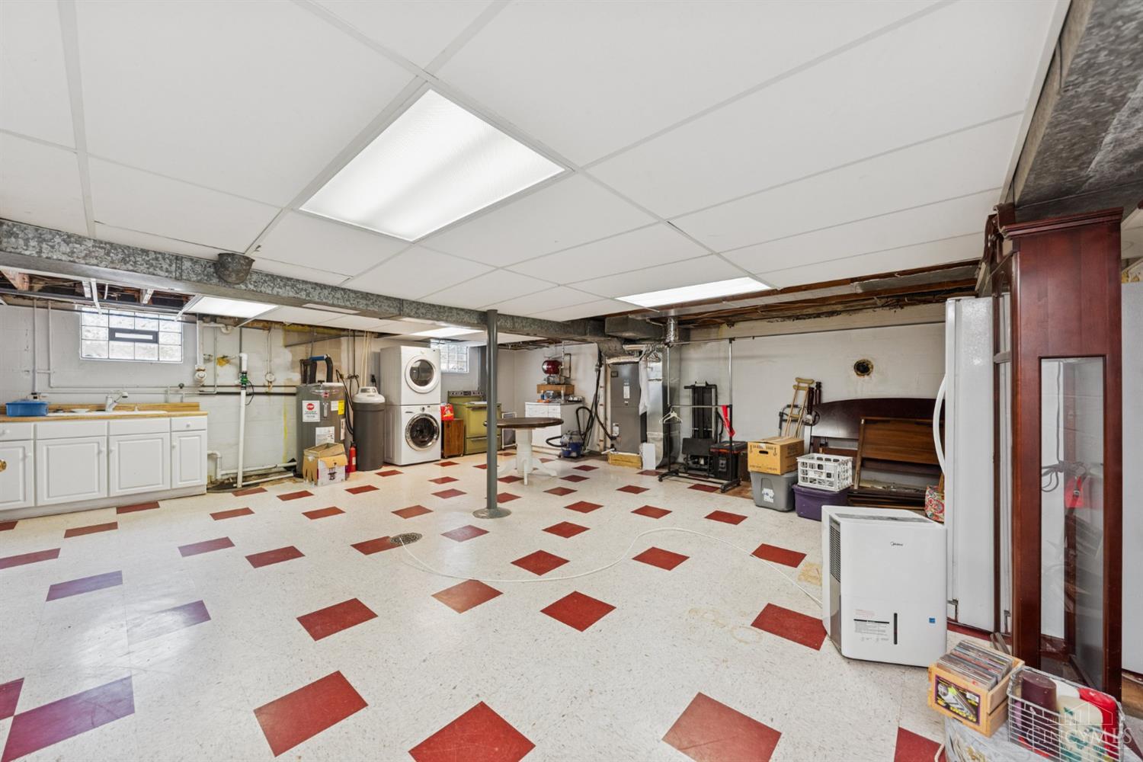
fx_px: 413
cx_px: 572
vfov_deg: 85.4
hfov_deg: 108.3
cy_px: 381
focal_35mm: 13
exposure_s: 1/200
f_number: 5.6
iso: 1000
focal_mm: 13
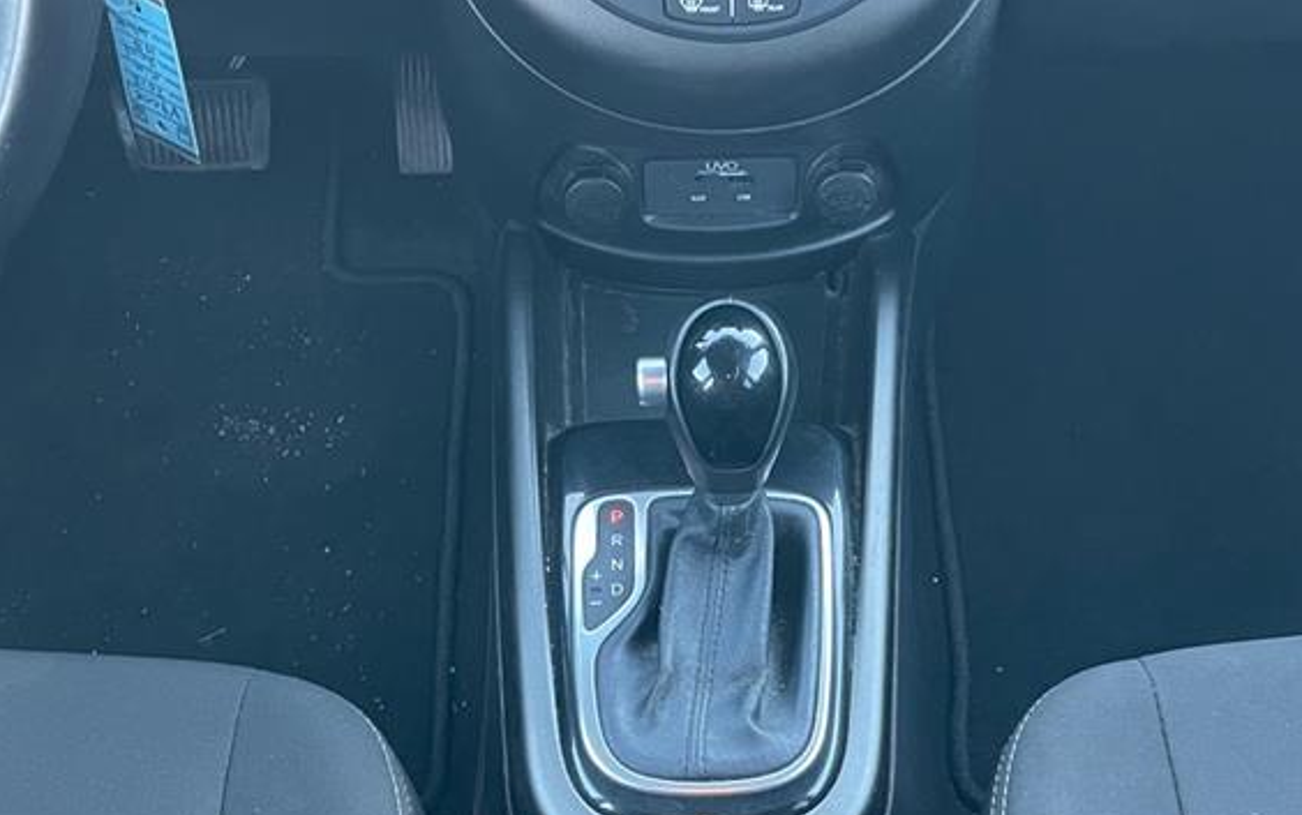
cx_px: 695
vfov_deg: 25.7
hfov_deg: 40.3
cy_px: 552
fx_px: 1775
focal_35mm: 50
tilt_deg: -53.2
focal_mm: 4.2
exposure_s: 1/60
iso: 400
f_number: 1.6
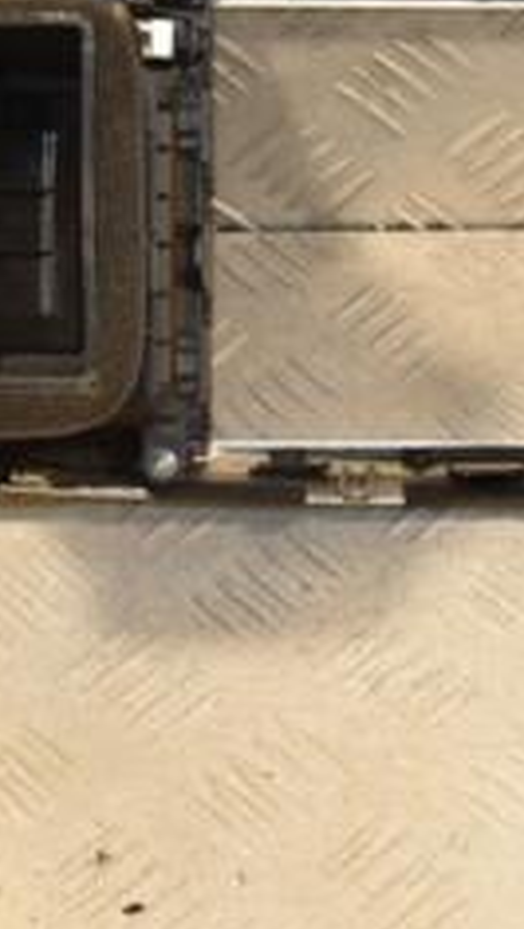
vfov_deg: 20.3
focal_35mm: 104
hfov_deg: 11.4
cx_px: 642
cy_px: 161
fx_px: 2565
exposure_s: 1/200
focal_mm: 26
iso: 800
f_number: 6.3
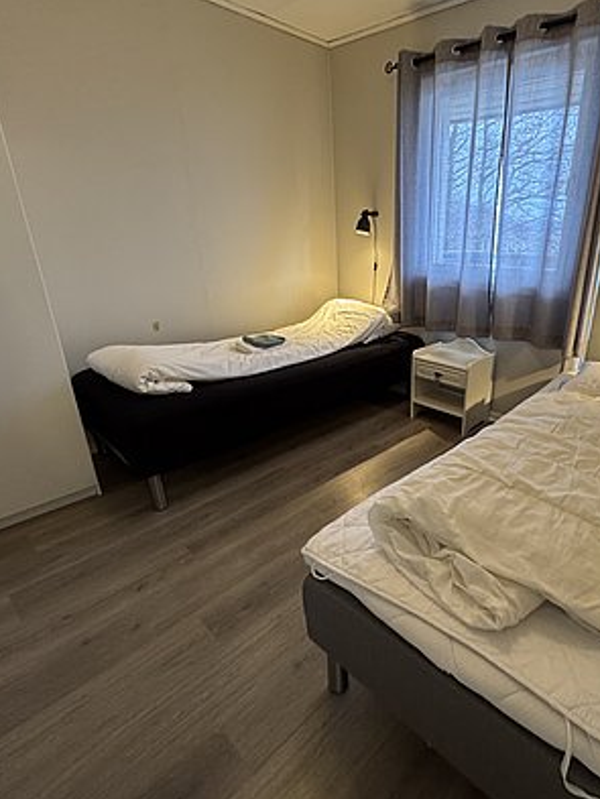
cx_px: 389
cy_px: 401
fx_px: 439
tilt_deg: -22.2
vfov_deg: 84.6
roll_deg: +0.1
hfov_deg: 67.2
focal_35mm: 19
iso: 250
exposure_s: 1/50
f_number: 2.2
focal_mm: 2.22
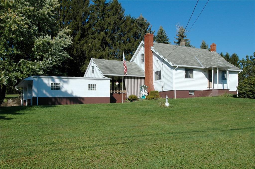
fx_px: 233
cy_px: 84
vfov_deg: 39.9
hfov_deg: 57.3
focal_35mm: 33
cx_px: 128
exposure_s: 1/250
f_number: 16
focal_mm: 22
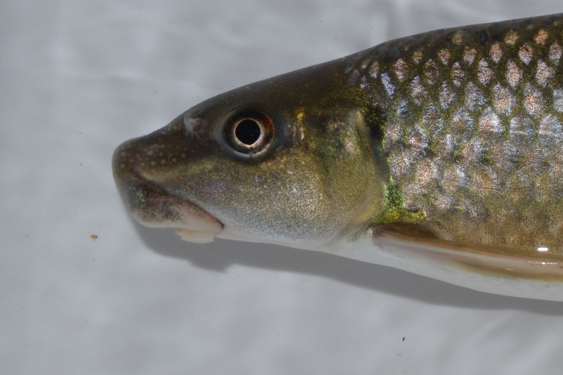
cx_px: 840
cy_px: 187
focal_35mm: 136
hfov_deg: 14.1
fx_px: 2127
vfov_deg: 10.1
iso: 100
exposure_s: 1/100
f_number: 20
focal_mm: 28
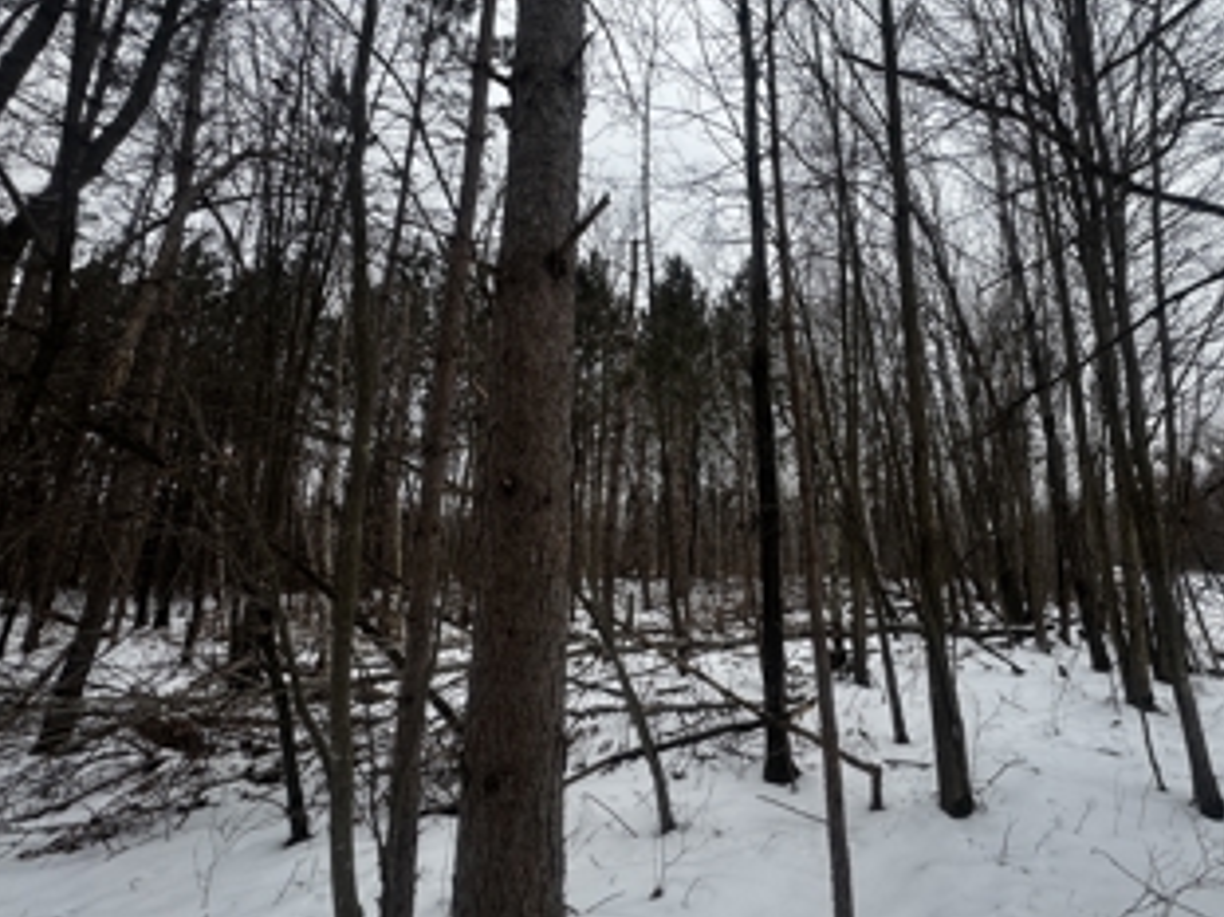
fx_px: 636
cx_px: 764
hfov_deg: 86.1
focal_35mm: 18
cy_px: 421
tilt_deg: +13.4
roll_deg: +1.2
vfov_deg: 71.4
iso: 40
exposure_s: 1/132
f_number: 2.2
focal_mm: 2.22
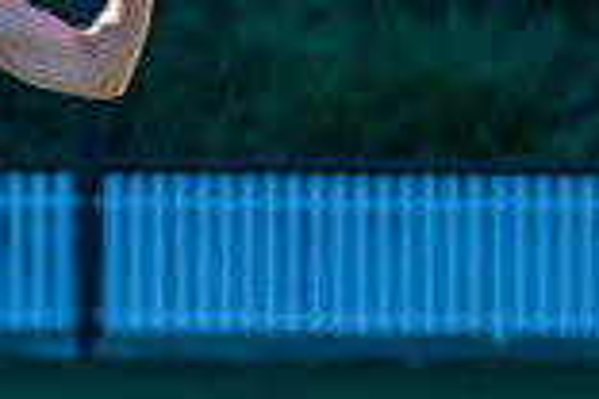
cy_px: 325
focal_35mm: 1229
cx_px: -18
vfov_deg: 1.1
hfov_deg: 1.7
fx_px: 20448
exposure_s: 1/1600
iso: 800
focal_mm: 240
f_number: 5.6
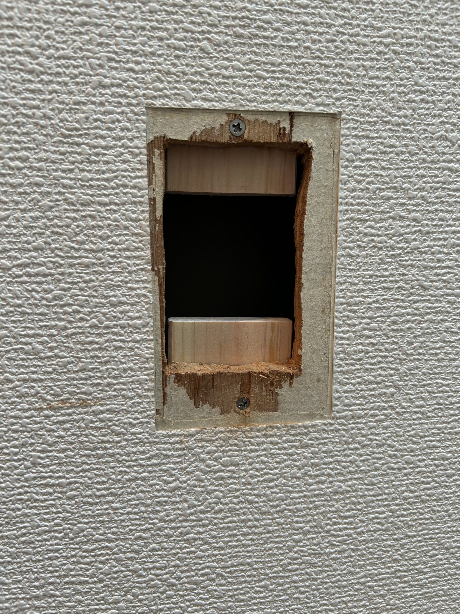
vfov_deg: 67.3
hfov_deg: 53.1
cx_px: 230
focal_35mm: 26
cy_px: 307
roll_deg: +0.3
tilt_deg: -9.6
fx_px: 461
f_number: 1.5
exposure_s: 1/50
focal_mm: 5.7
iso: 80
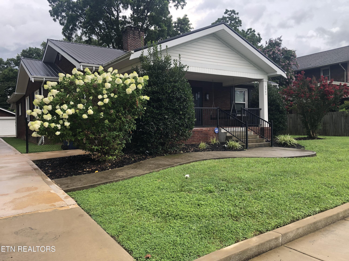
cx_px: 174
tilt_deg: -0.2
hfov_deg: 63.4
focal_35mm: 28
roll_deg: +2.5
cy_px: 130
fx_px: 282
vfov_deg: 49.7
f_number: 1.8
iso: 20
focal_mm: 3.99
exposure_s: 1/260
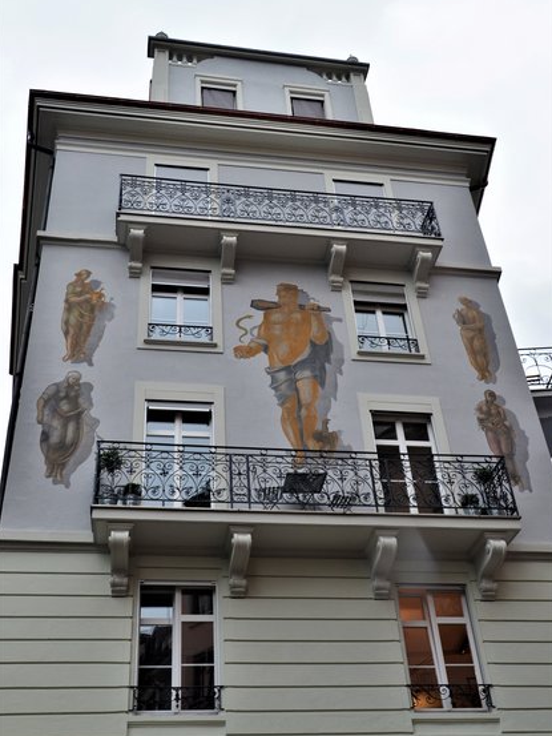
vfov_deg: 46.8
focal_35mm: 40
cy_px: 387
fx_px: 850
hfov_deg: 36.0
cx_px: 277
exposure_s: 1/30
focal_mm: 24
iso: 320
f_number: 7.1
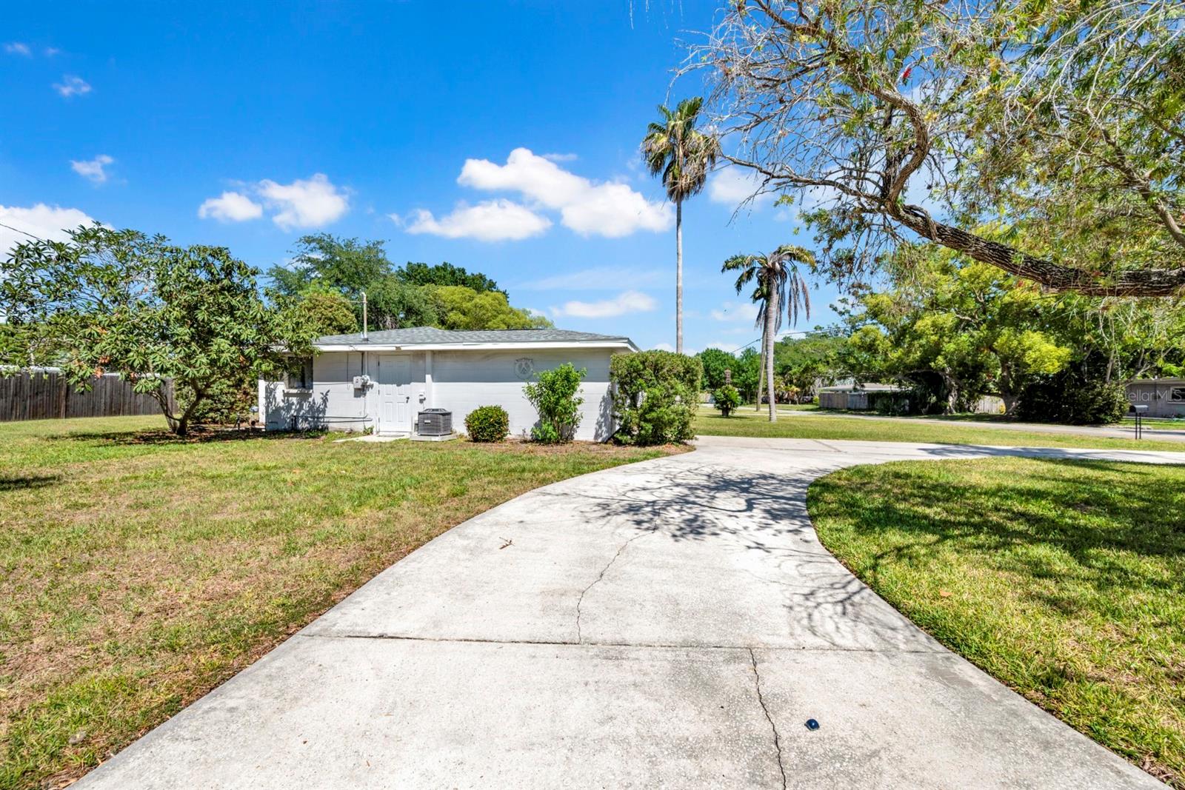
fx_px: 461
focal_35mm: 14
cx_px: 592
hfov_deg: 104.2
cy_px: 395
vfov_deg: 81.2
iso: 250
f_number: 6.3
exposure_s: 1/1600
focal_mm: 14
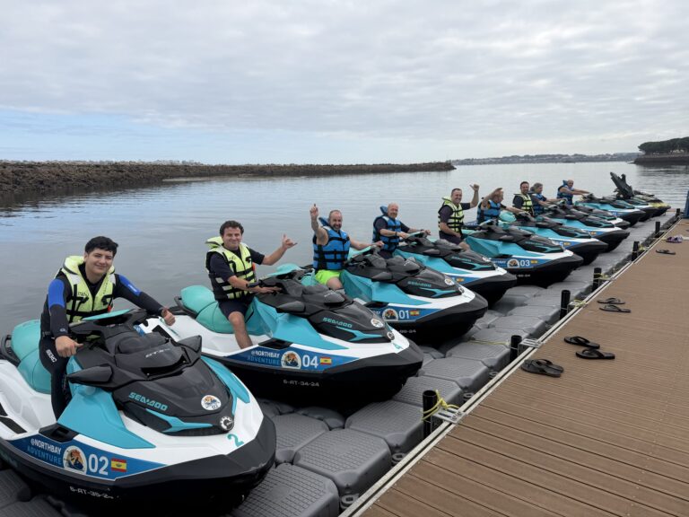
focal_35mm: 24
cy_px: 258
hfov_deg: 71.6
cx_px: 344
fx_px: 478
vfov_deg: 56.8
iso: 80
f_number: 1.78
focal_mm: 6.76
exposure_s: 1/3584
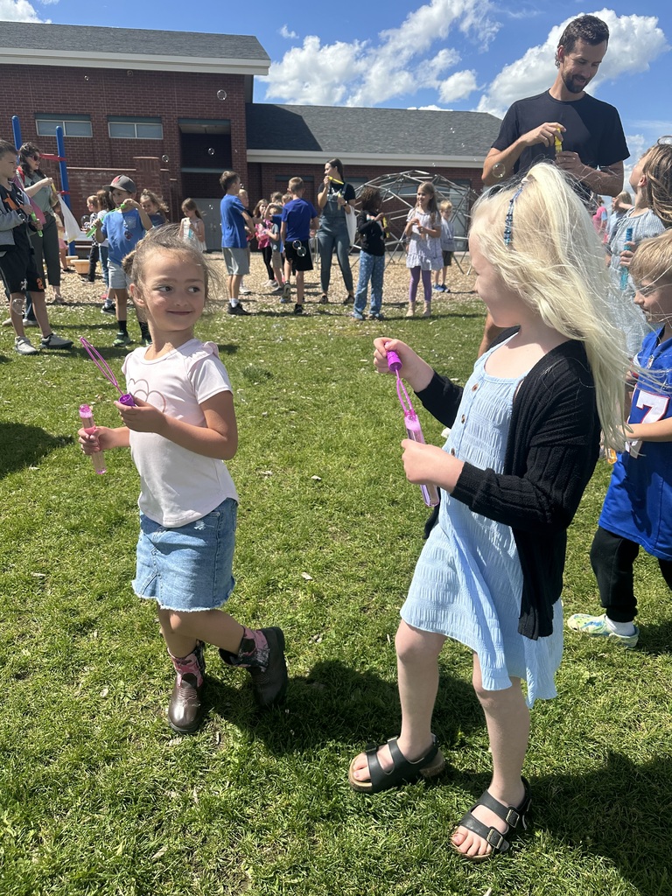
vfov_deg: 71.6
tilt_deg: -17.0
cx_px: 336
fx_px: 621
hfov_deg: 56.8
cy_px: 448
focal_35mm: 24
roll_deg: -0.8
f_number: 1.78
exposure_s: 1/4184
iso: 80
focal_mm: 6.86
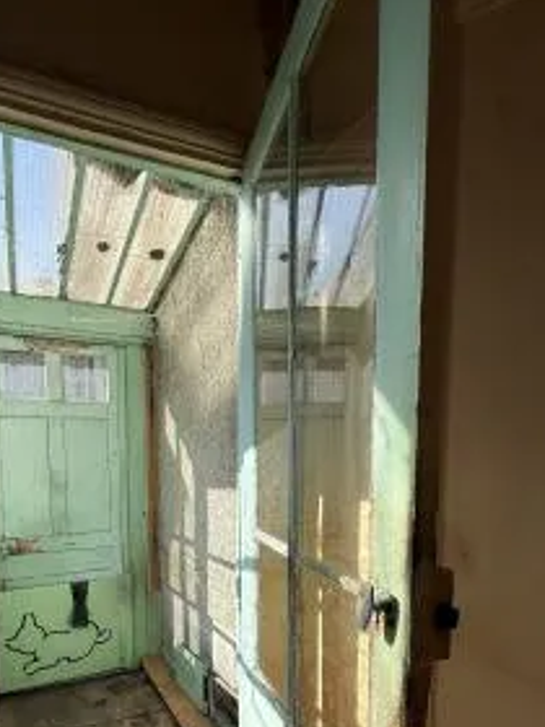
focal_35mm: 20
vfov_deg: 77.8
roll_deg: +0.2
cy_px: 511
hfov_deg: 64.7
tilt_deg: -5.0
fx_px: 420
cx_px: 195
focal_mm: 2.22
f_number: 2.2
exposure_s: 1/809
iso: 50
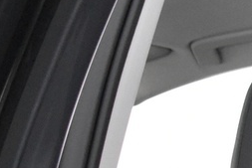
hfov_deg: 10.4
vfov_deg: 7.4
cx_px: 580
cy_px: 427
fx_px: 1212
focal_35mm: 173
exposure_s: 1/30
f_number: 3.5
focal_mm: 18
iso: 3200
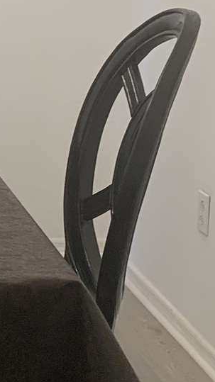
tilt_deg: -8.1
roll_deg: -2.5
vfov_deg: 17.5
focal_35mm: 121
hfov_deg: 9.2
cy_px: 60
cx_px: -254
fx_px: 1227
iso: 50
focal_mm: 4.25
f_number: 1.8
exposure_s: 1/60
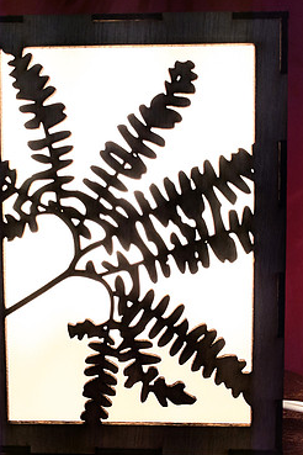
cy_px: 221
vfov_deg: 57.2
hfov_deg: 39.9
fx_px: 417
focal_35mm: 33
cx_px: 135
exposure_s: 1/294
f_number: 2
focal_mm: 4.67
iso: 50
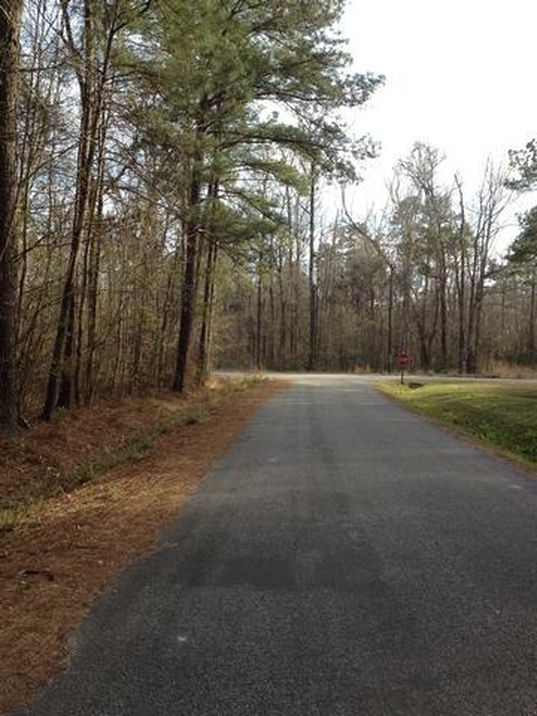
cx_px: 268
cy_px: 358
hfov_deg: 40.7
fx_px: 724
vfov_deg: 52.6
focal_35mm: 35
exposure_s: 1/317
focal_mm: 4.28
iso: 50
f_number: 2.4
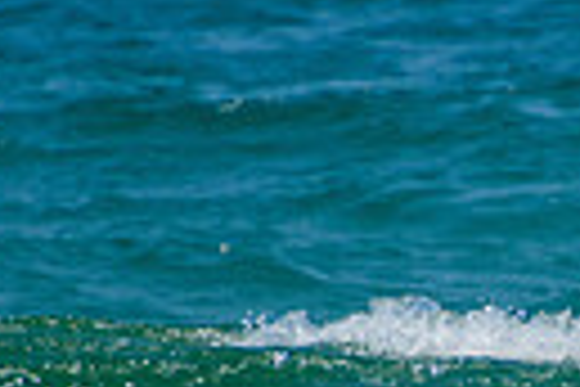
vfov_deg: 0.5
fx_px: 43593
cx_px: 805
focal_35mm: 2706
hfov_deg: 0.8
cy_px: 533
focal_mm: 400
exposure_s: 1/2000
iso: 280
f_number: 5.6
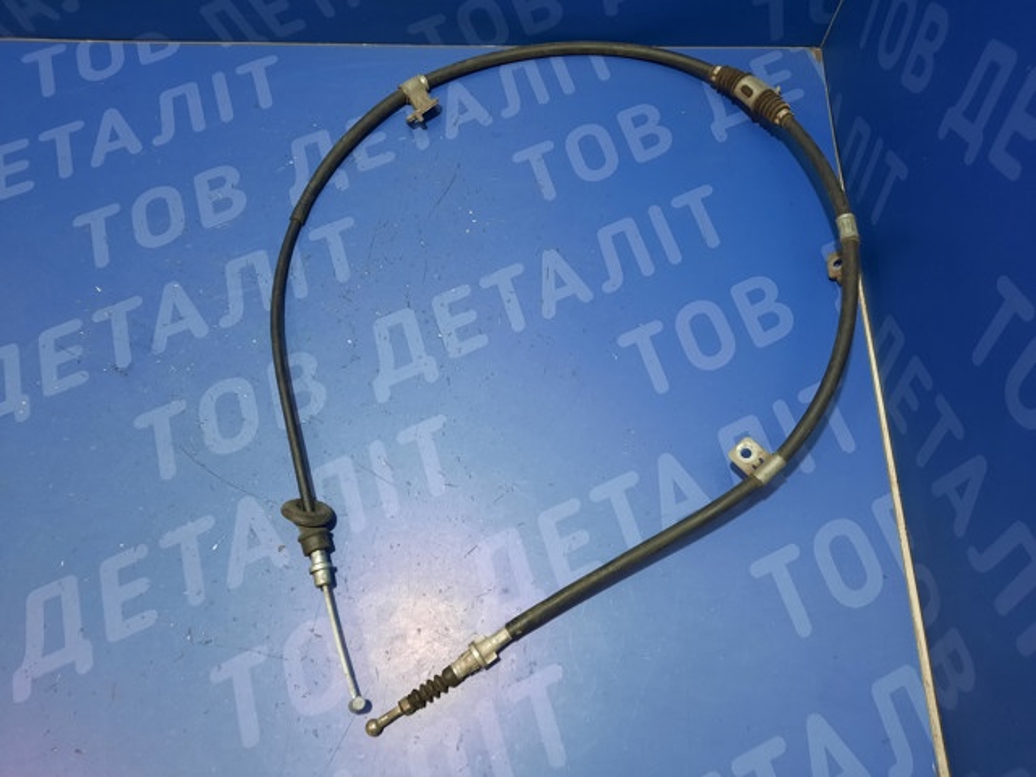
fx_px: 748
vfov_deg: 54.9
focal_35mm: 25
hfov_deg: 69.4
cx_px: 518
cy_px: 388
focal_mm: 4.6
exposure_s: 1/33
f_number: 2
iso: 250
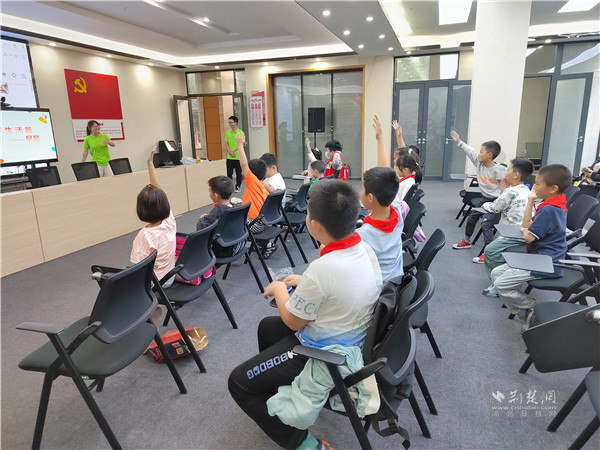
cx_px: 300
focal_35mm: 23
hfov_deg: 73.9
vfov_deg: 58.9
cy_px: 225
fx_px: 399
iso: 909
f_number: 1.9
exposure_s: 1/50
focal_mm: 5.52
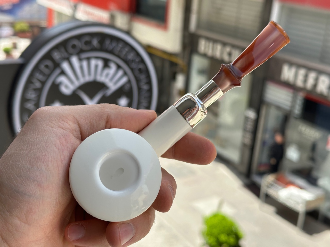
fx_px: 458
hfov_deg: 39.7
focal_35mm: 48
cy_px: 124
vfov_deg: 30.3
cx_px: 165
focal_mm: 6.86
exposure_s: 1/1062
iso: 64
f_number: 1.78
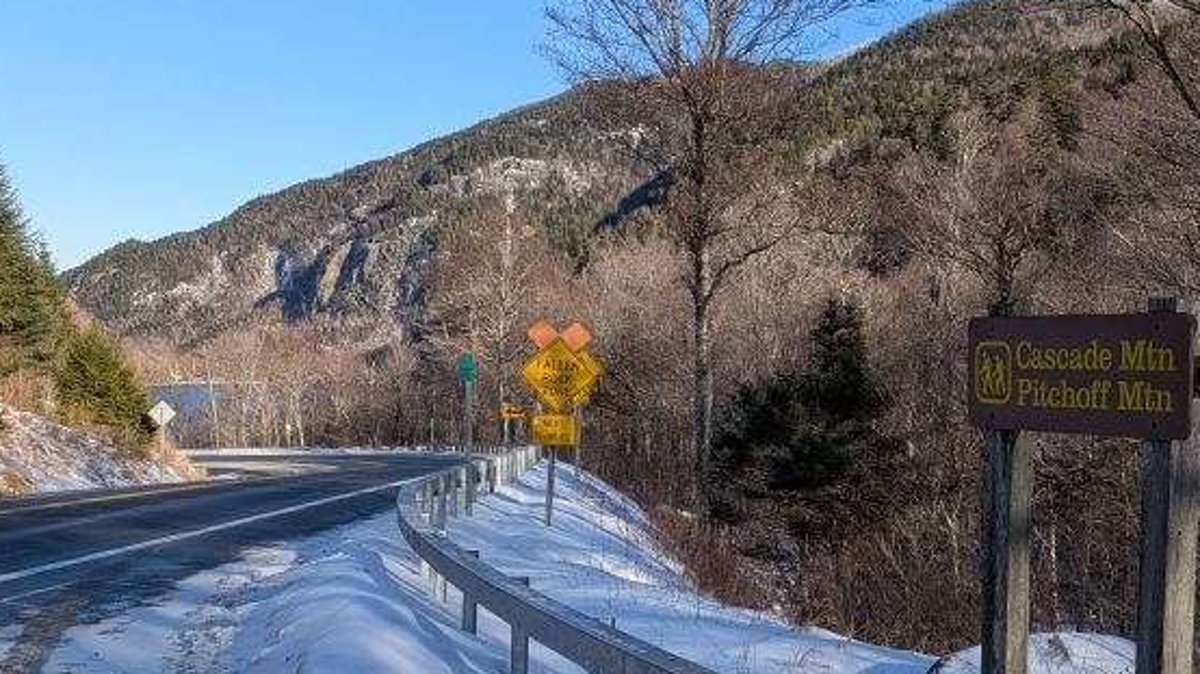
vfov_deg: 23.3
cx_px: 1107
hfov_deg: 37.6
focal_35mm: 51
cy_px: 483
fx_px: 1622
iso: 28
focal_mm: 4.53
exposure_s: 1/1098
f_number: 1.7
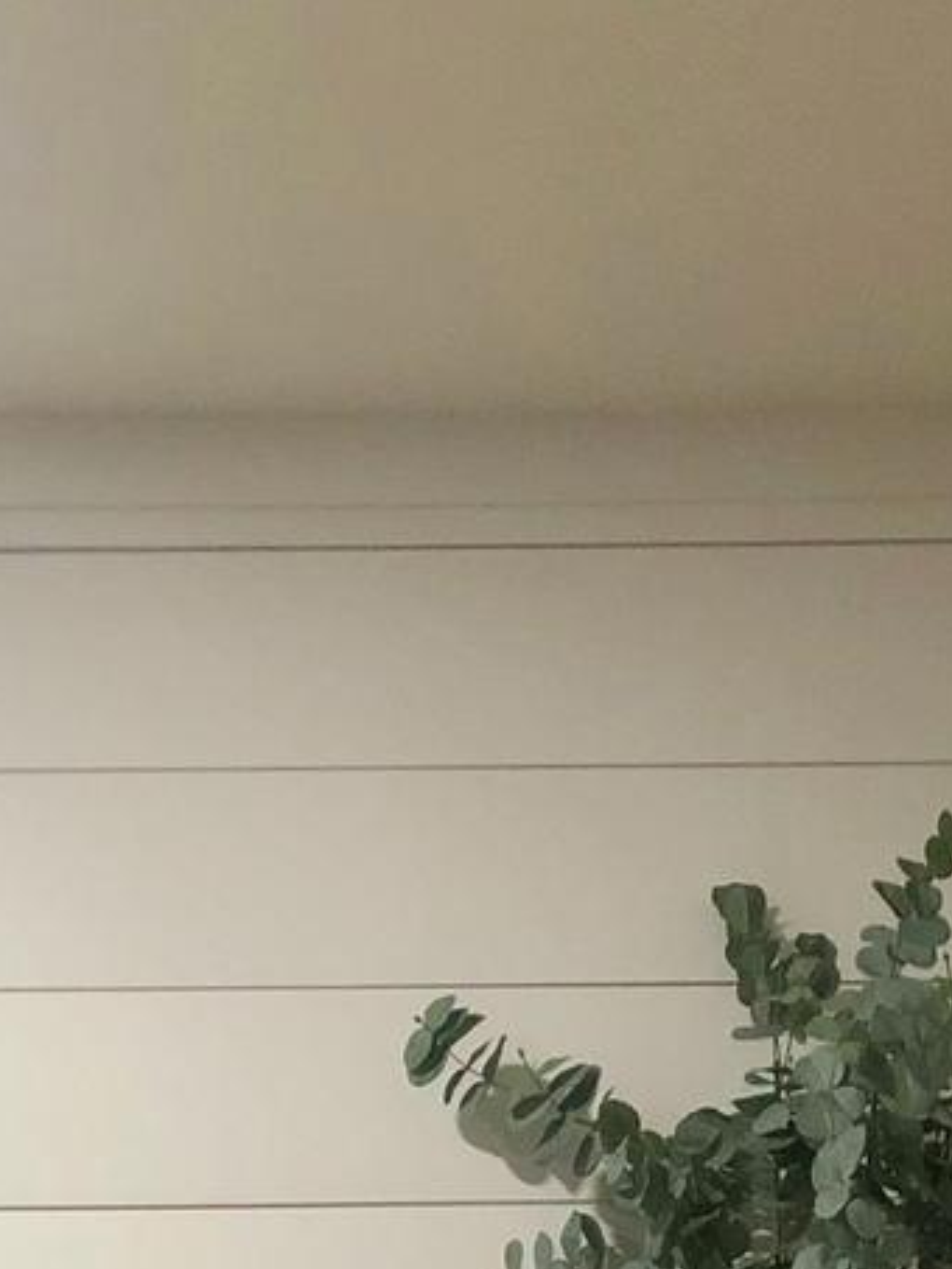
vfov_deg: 17.5
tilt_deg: -4.7
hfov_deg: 15.4
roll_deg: -0.1
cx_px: 73
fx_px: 3482
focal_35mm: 95
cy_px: 2143
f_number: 1.8
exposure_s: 1/15
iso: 80
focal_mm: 4
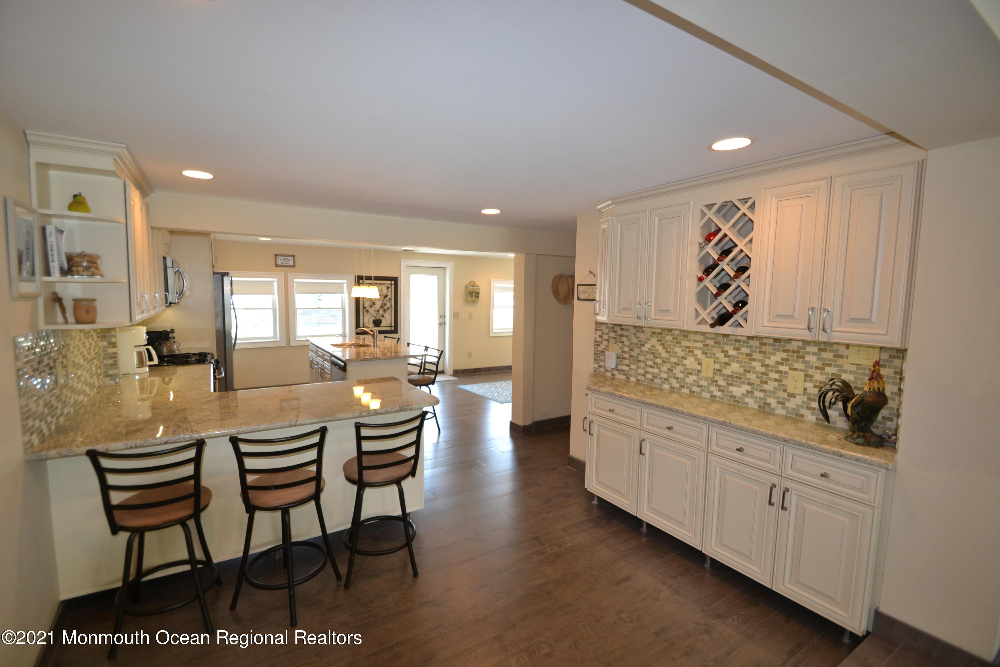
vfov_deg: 77.3
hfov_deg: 100.4
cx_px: 500
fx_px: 417
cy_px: 334
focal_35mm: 15
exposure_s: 1/60
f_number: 3.5
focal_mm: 10
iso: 400
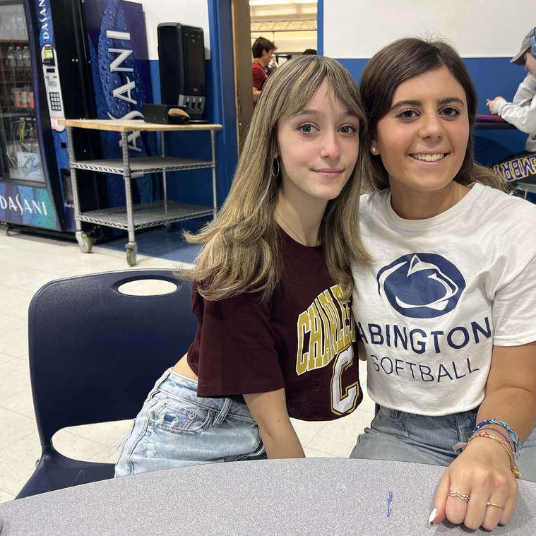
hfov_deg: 51.5
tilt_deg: -18.0
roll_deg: -0.7
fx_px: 543
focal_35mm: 31
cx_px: 360
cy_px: 269
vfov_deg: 52.5
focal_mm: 5.7
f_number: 1.5
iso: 64
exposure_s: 1/60
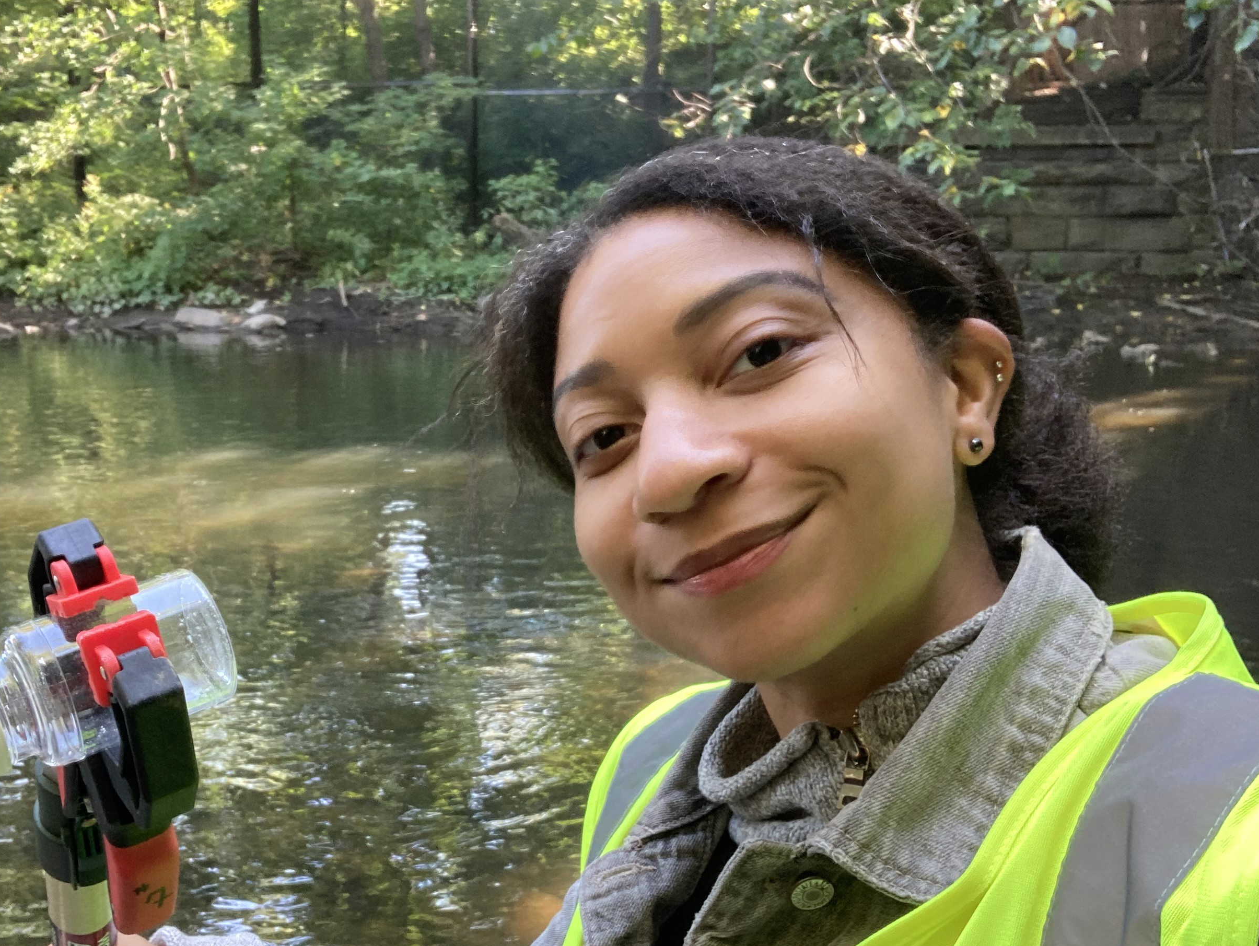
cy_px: 547
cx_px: 499
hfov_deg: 45.5
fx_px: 1492
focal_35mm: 41
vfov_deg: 35.1
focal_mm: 2.87
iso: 100
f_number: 2.2
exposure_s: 1/60
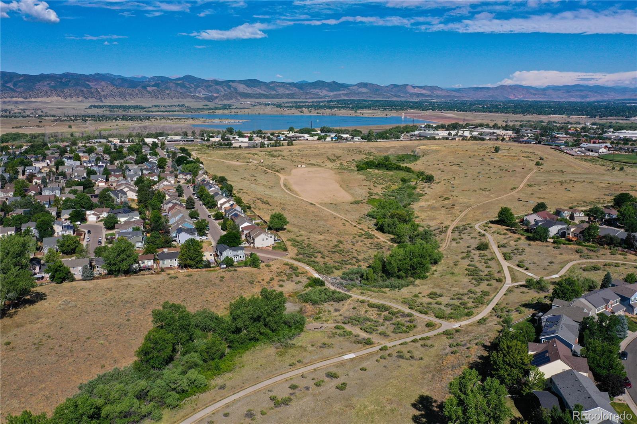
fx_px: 495
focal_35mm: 28
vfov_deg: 46.4
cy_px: 212
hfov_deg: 65.5
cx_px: 318
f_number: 6.3
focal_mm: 10.26
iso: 100
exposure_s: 1/640
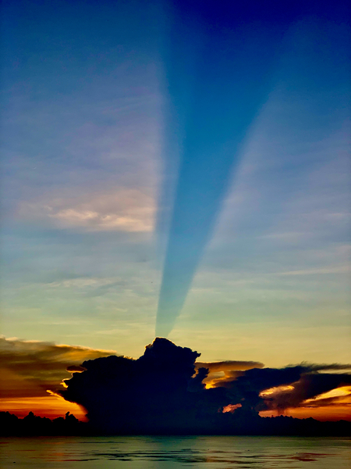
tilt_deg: +16.1
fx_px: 703
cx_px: 176
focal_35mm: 52
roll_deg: -0.4
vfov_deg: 36.8
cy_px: 234
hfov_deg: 28.0
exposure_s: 1/193
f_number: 2.4
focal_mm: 6
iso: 16
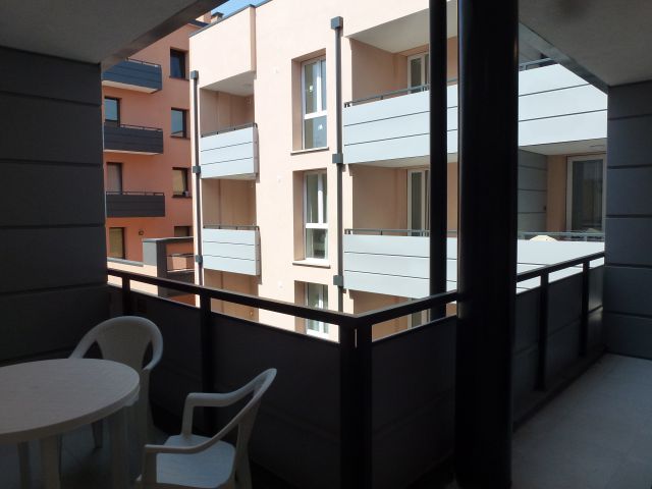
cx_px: 326
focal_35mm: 25
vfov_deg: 54.9
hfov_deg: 69.4
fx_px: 471
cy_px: 244
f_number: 4
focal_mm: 4.3
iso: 160
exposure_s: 1/500
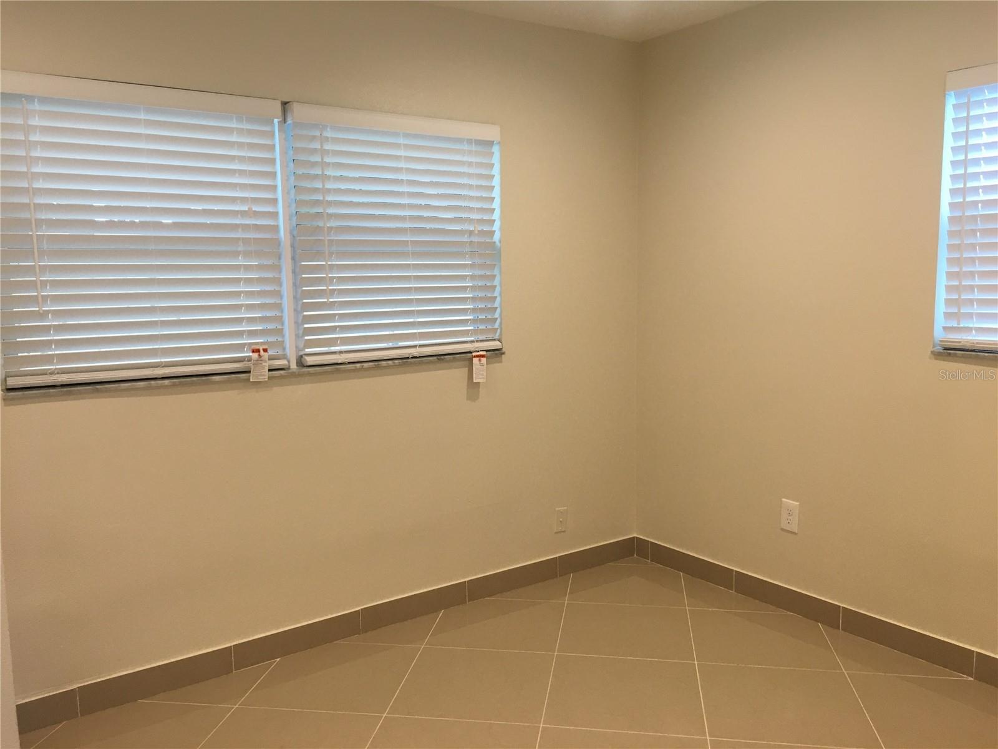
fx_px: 836
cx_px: 499
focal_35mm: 29
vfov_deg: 48.2
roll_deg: +0.8
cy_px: 374
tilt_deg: -7.5
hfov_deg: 61.7
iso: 40
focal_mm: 4.15
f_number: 2.2
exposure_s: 1/30
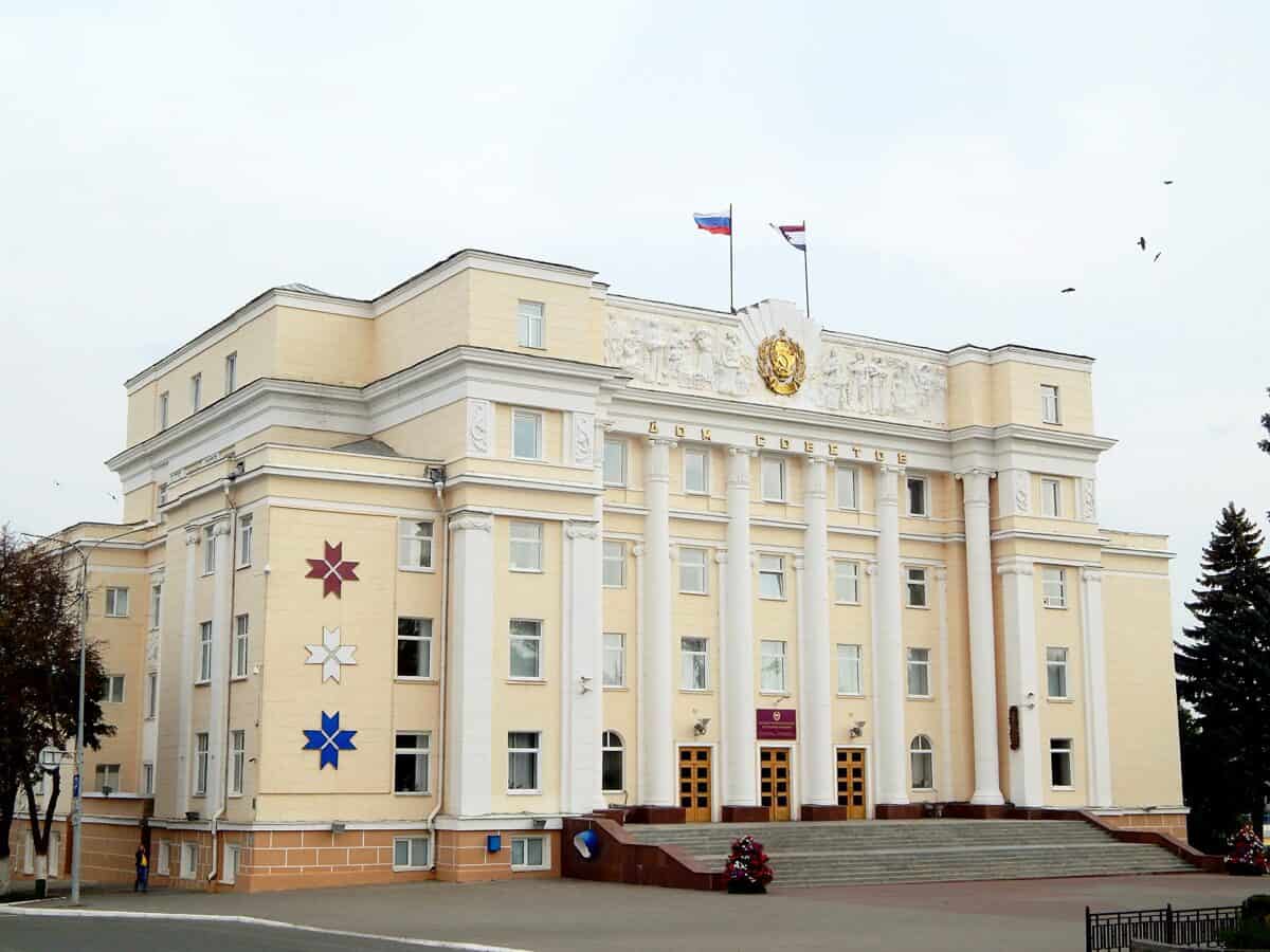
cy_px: 476
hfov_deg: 38.9
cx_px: 635
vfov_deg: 29.7
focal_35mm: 49
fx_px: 1798
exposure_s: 1/1250
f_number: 3.7
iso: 125
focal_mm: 8.6
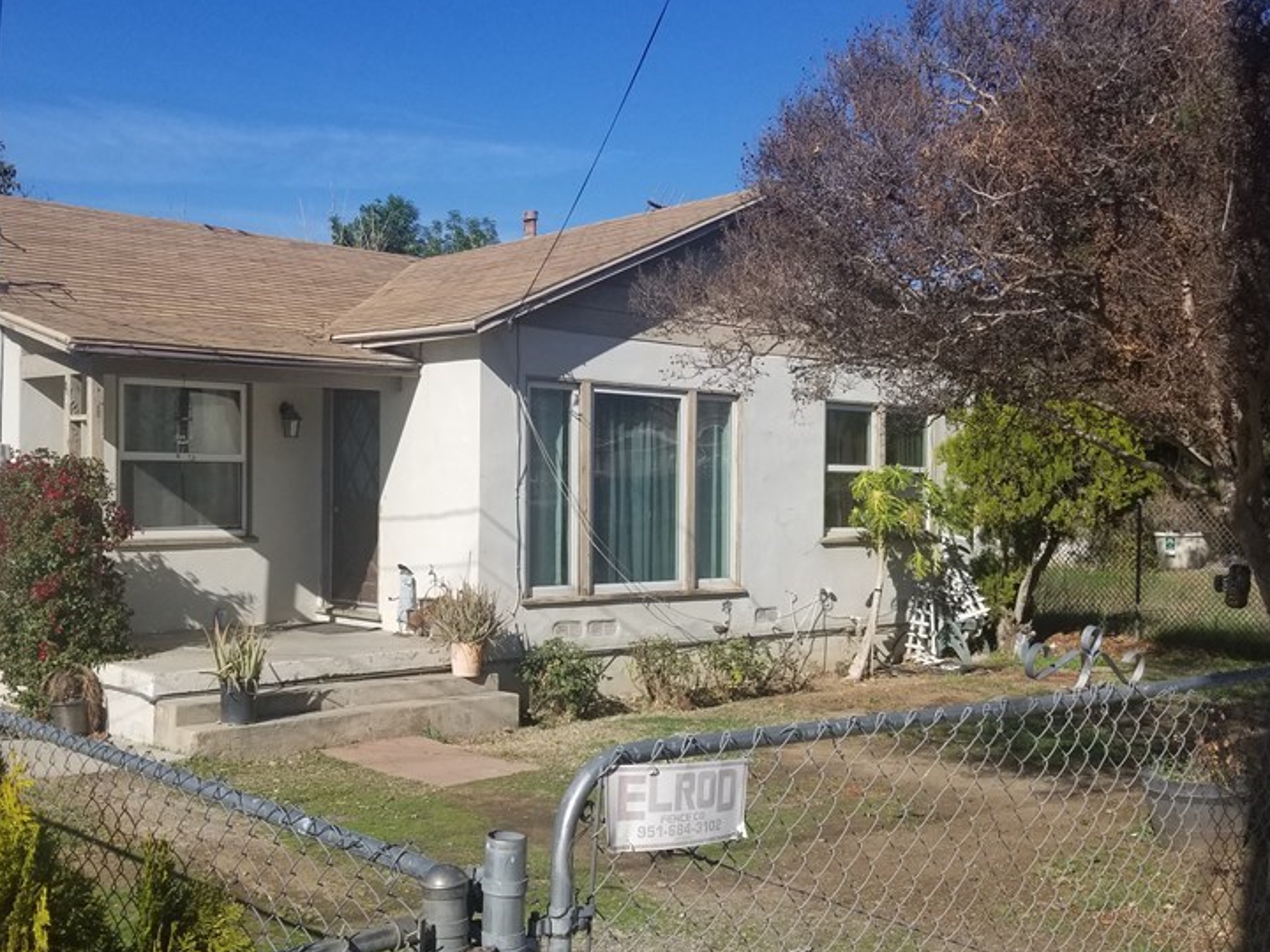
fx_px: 1357
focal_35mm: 37
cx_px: 614
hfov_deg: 50.1
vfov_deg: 38.6
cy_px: 520
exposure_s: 1/3816
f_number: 1.7
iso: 50
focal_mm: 4.25
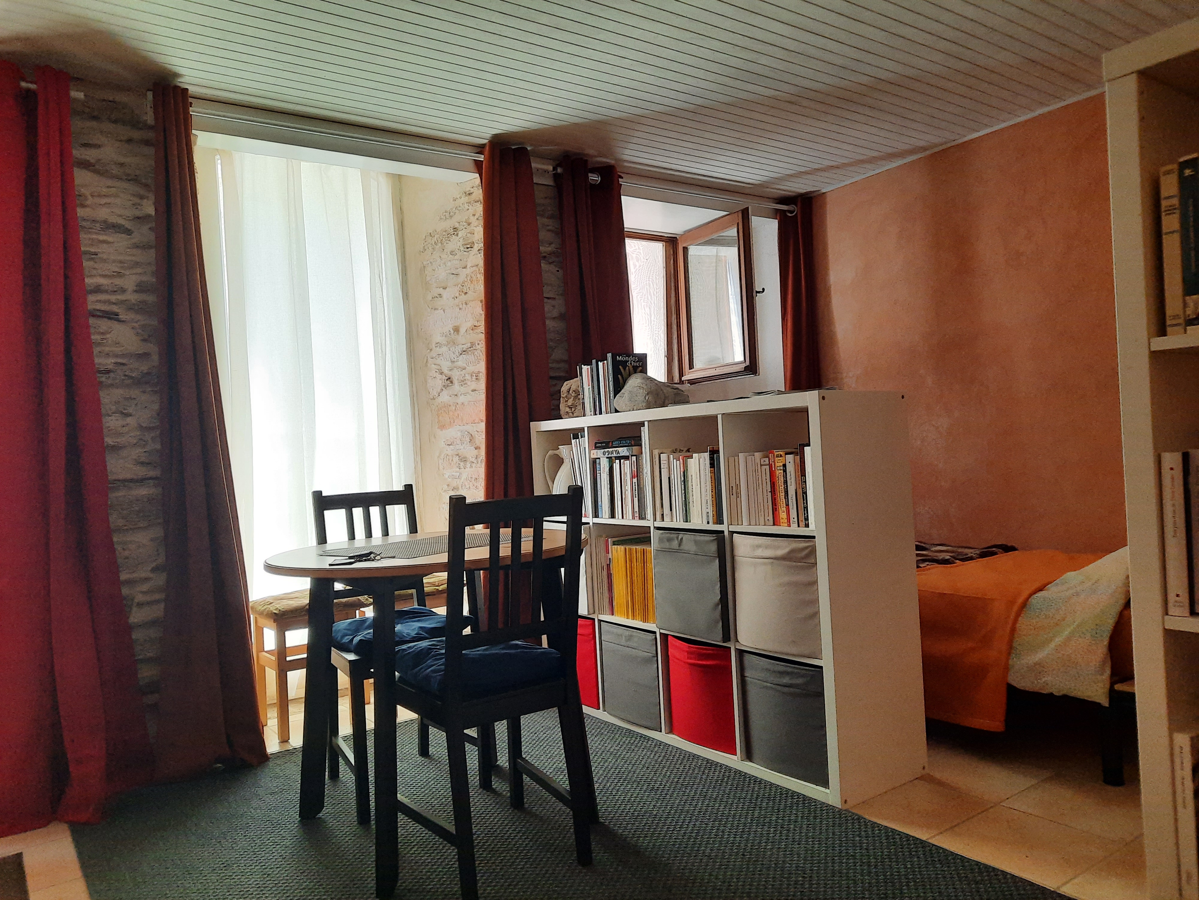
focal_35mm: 25
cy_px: 450
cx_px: 600
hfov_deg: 69.4
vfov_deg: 54.9
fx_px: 866
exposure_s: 1/60
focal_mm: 4.6
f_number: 2
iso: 250
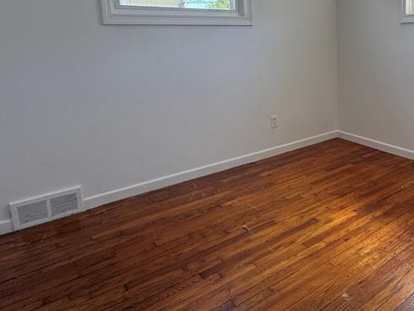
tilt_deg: -9.2
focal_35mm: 29
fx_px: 347
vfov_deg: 47.2
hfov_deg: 58.5
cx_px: 310
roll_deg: +0.8
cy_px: 94
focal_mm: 2.22
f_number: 2.2
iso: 64
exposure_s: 1/99
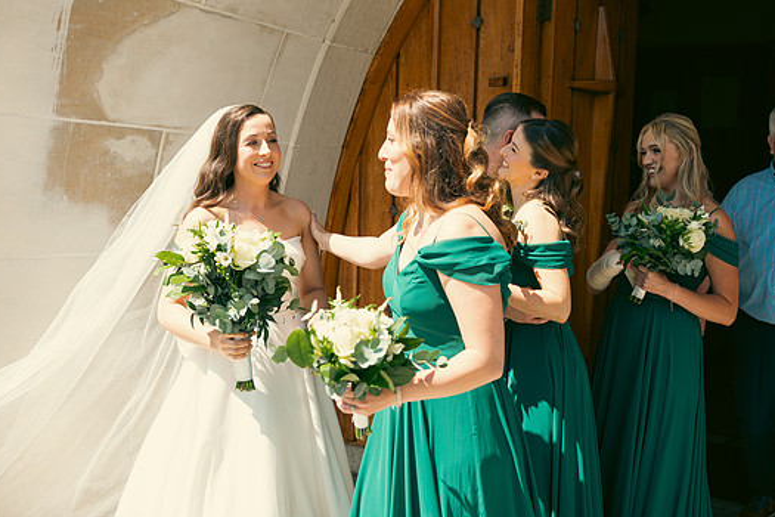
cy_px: 239
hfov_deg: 46.4
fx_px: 904
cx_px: 409
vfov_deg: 31.9
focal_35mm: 42
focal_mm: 38
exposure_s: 1/500
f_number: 3.5
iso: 100
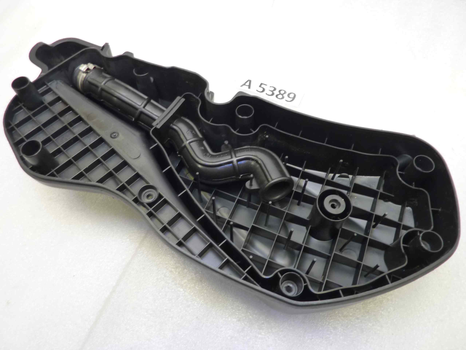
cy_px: 175
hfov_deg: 69.4
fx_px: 337
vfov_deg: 54.9
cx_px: 233
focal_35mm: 25
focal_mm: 4.1
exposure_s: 1/8
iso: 125
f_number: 3.3
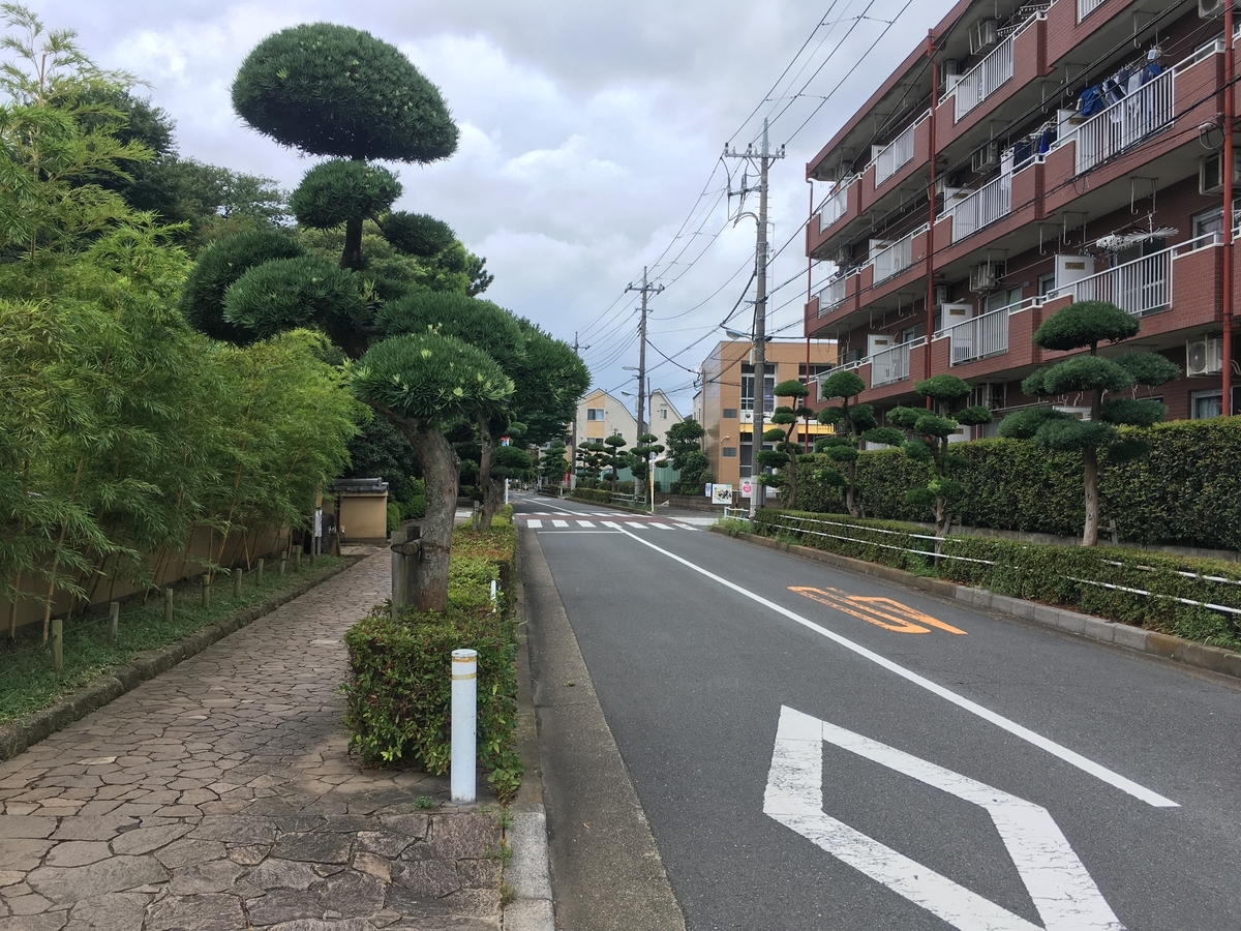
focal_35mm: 29
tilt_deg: +0.7
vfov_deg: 48.2
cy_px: 466
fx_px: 1040
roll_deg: -2.0
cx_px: 620
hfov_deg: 61.7
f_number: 2.2
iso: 25
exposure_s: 1/769
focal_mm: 4.15
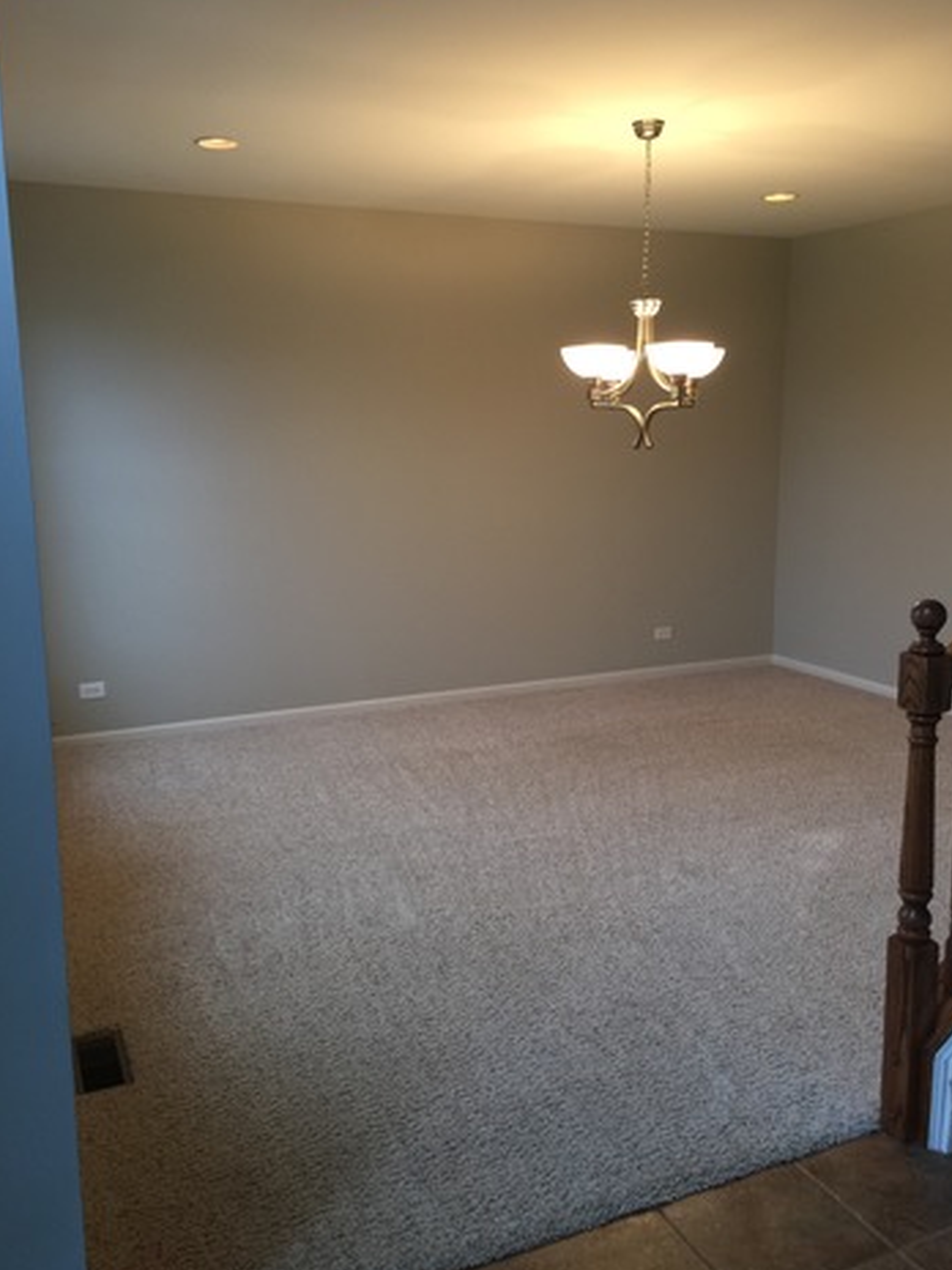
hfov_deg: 46.8
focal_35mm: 30
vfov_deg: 60.0
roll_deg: +0.5
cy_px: 632
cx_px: 479
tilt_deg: -8.3
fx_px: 1100
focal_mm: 4.15
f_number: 2.2
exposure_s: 1/15
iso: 40
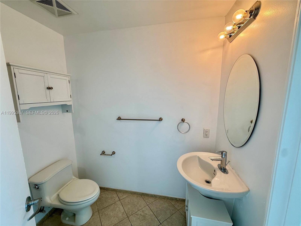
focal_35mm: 14
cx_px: 150
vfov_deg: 85.7
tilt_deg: -8.1
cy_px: 113
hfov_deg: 102.1
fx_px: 122
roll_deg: +0.9
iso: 125
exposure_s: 1/120
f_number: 2.2
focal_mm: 2.22
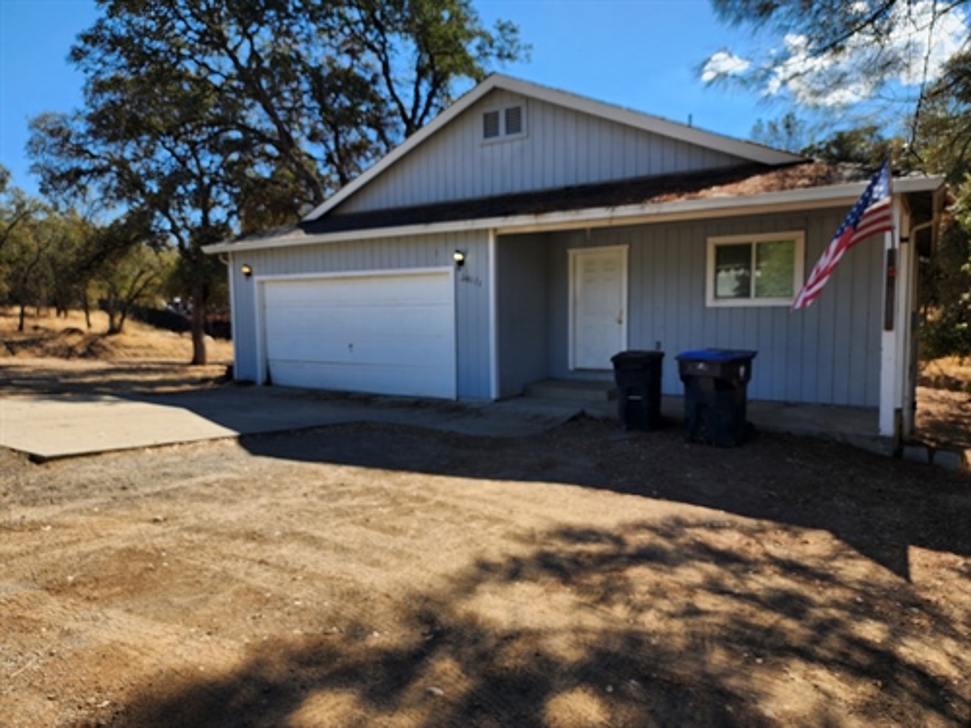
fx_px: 645
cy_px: 364
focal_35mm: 23
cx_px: 486
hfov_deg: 73.9
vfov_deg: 58.9
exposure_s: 1/535
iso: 12
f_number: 1.8
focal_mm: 6.4
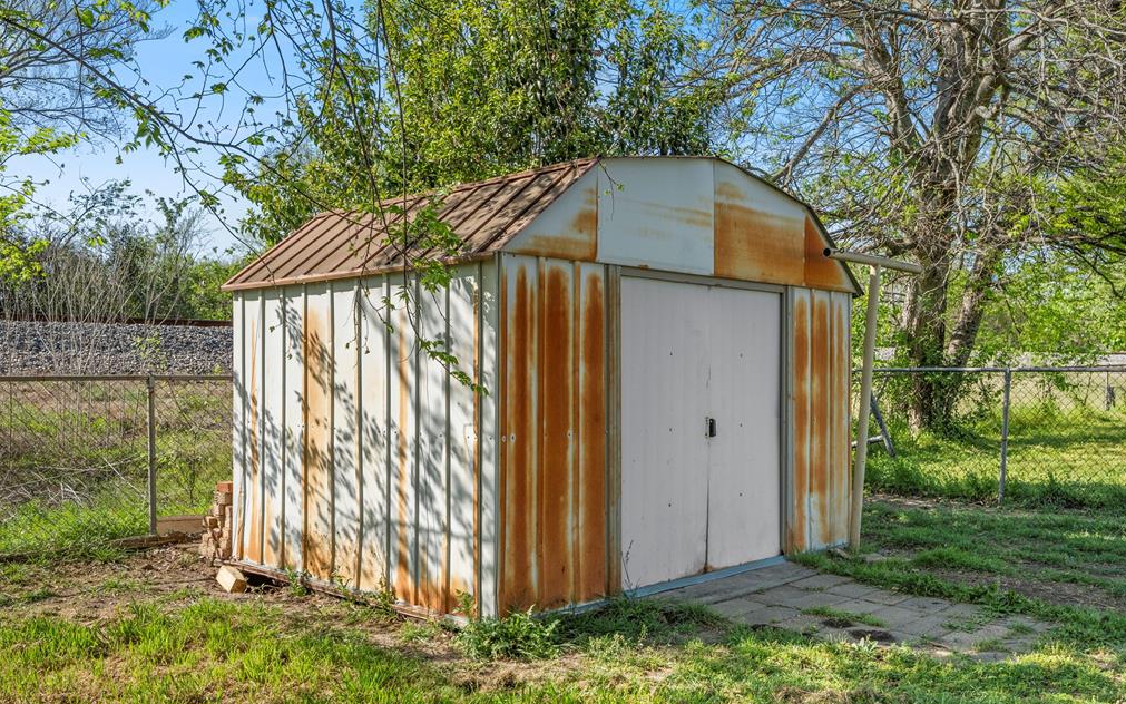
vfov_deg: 39.4
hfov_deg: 59.6
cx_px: 569
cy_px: 361
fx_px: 982
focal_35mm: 32
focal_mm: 21
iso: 250
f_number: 9
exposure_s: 1/30
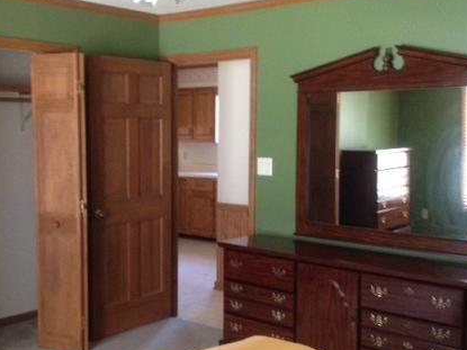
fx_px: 728
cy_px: 201
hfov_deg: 35.5
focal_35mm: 54
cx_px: 212
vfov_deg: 27.0
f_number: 2.4
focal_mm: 4.28
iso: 400
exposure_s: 1/20
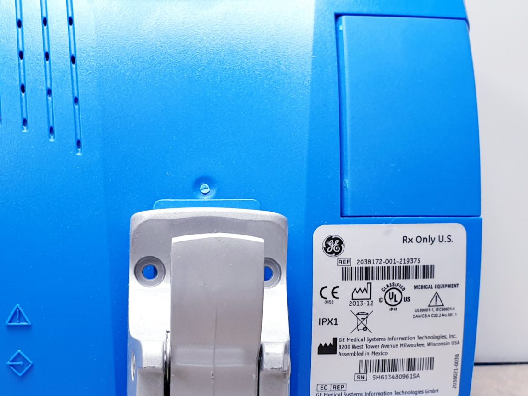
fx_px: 885
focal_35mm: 58
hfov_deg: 32.9
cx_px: 175
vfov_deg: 25.0
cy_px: 288
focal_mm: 4.3
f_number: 2.4
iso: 100
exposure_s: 1/50
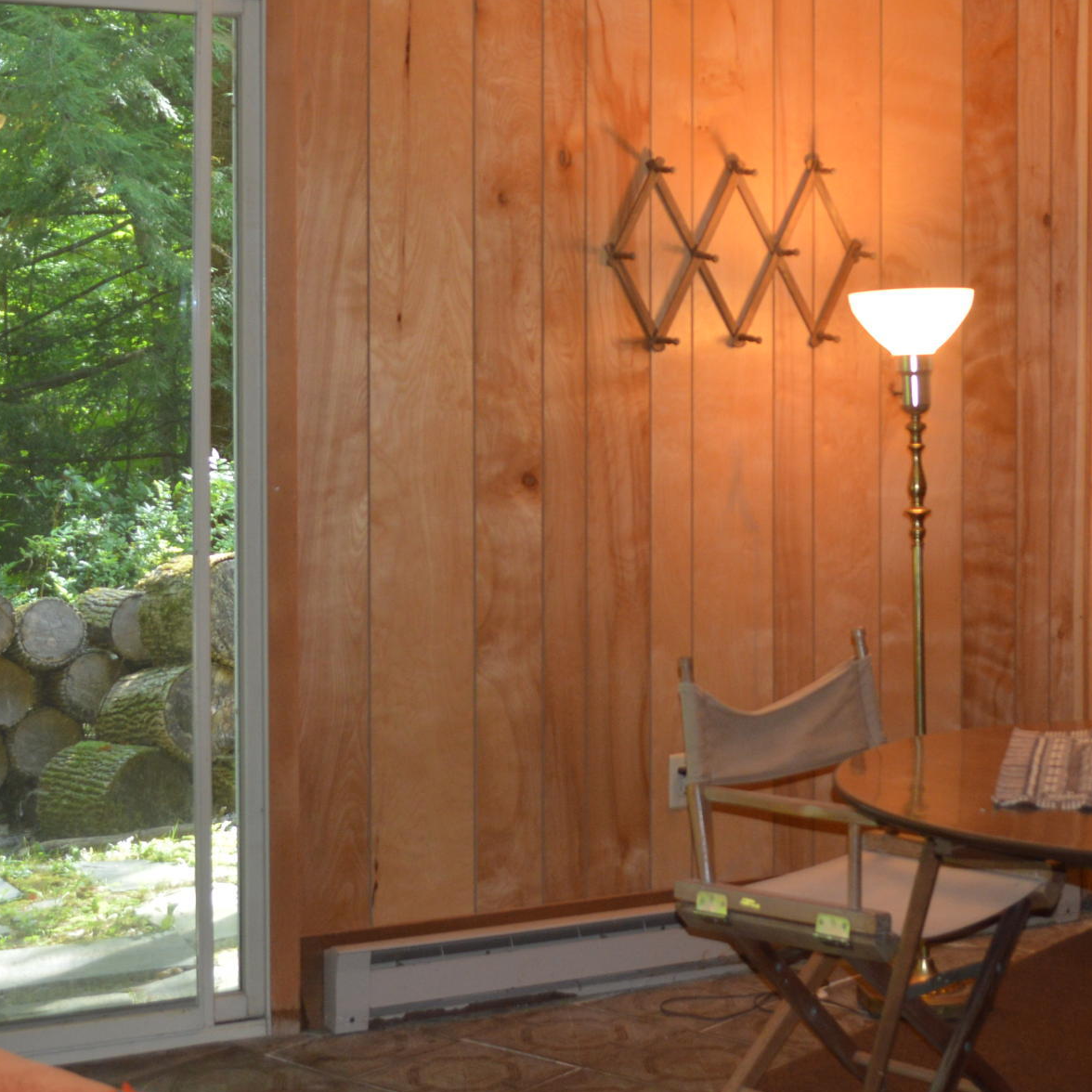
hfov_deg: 26.4
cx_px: 705
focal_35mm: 65
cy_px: 359
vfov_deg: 26.3
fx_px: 2320
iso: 400
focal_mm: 20
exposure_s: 1/80
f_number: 4
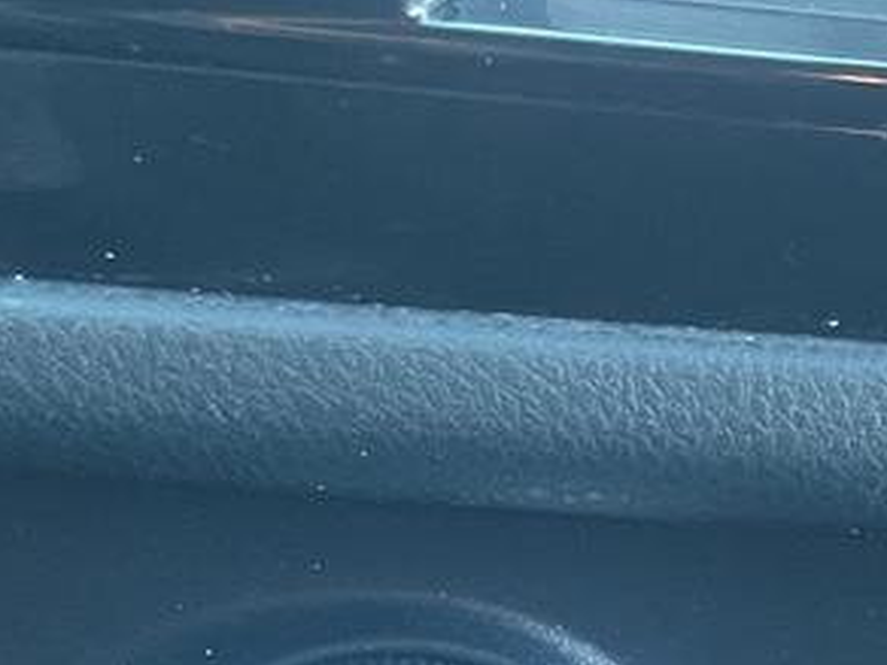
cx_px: 1057
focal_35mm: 114
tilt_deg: -34.6
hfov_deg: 16.6
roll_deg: -8.9
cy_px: 1403
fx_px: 2921
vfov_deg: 11.5
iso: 500
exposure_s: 1/58
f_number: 1.6
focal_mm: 5.1
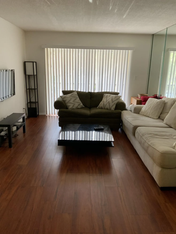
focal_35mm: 29
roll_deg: -0.8
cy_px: 117
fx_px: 197
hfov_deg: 48.2
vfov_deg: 61.7
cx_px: 88
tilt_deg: -14.6
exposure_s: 1/60
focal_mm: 3
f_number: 1.8
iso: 100
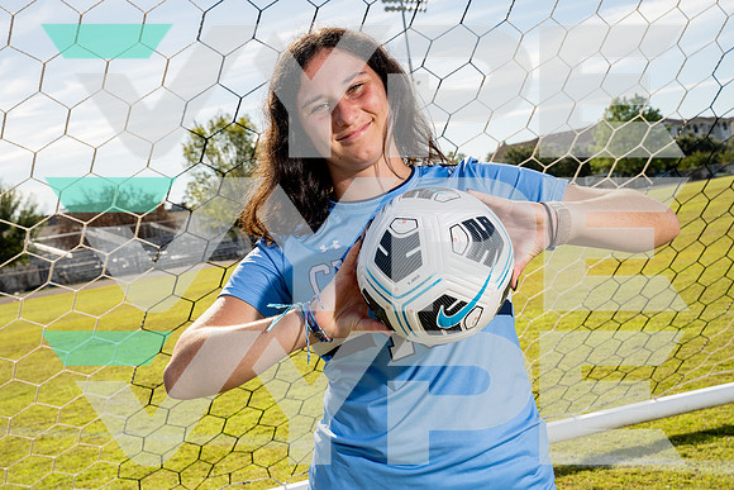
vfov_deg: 25.5
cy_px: 245
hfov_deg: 37.5
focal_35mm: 53
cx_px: 367
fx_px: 1081
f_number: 11
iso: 200
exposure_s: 1/250
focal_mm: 53
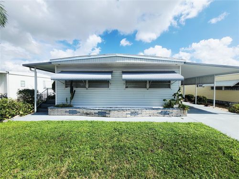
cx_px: 120
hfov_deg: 106.2
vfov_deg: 89.9
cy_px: 90
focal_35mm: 13
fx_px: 90
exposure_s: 1/2812
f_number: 2.2
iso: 50
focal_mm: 2.2
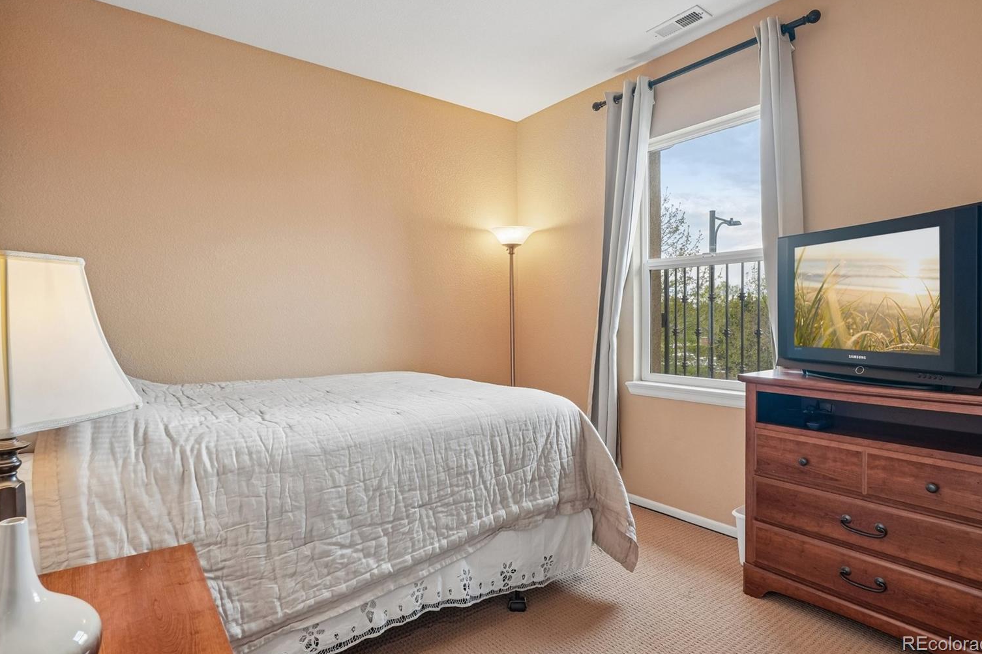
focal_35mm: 18
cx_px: 486
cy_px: 310
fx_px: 478
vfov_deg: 68.7
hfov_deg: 91.5
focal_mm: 11
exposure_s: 1/30
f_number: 8
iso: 320
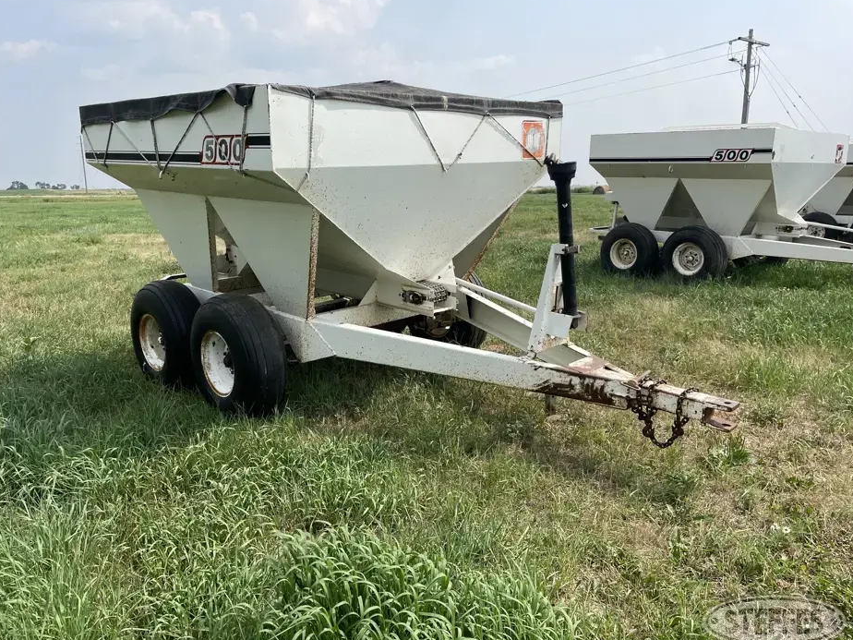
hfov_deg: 65.3
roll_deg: +0.6
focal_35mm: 27
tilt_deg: -10.6
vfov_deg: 51.4
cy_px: 326
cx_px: 423
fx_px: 665
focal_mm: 4.2
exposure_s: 1/3731
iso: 32
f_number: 1.6
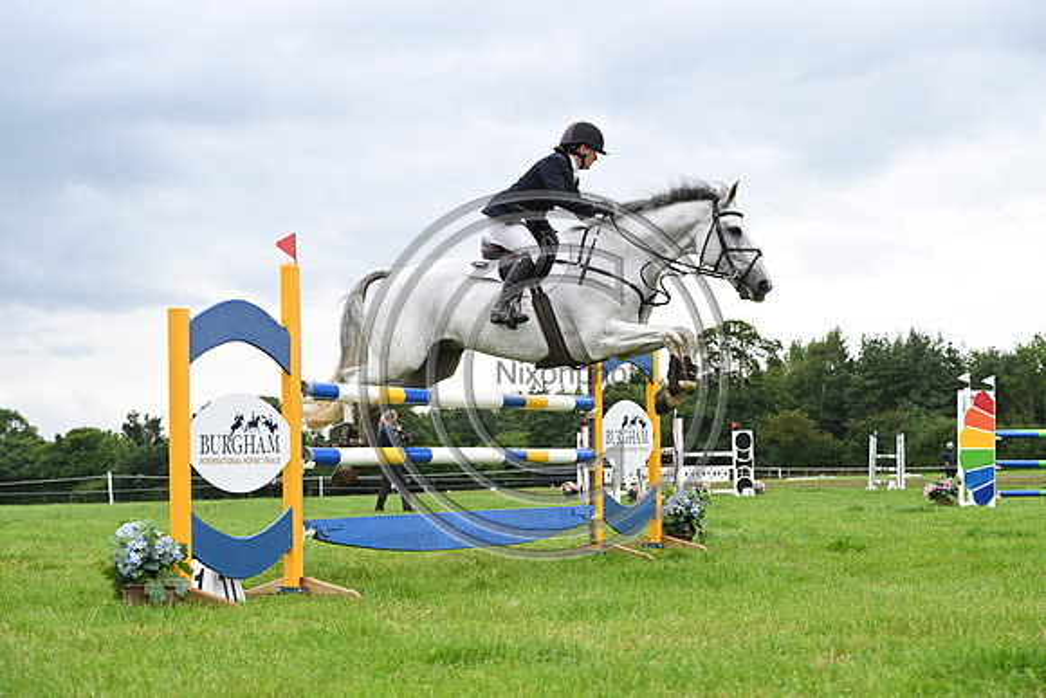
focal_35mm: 78
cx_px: 523
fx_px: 2267
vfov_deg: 17.5
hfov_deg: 26.0
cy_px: 349
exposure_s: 1/1250
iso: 1400
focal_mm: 78
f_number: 5.6
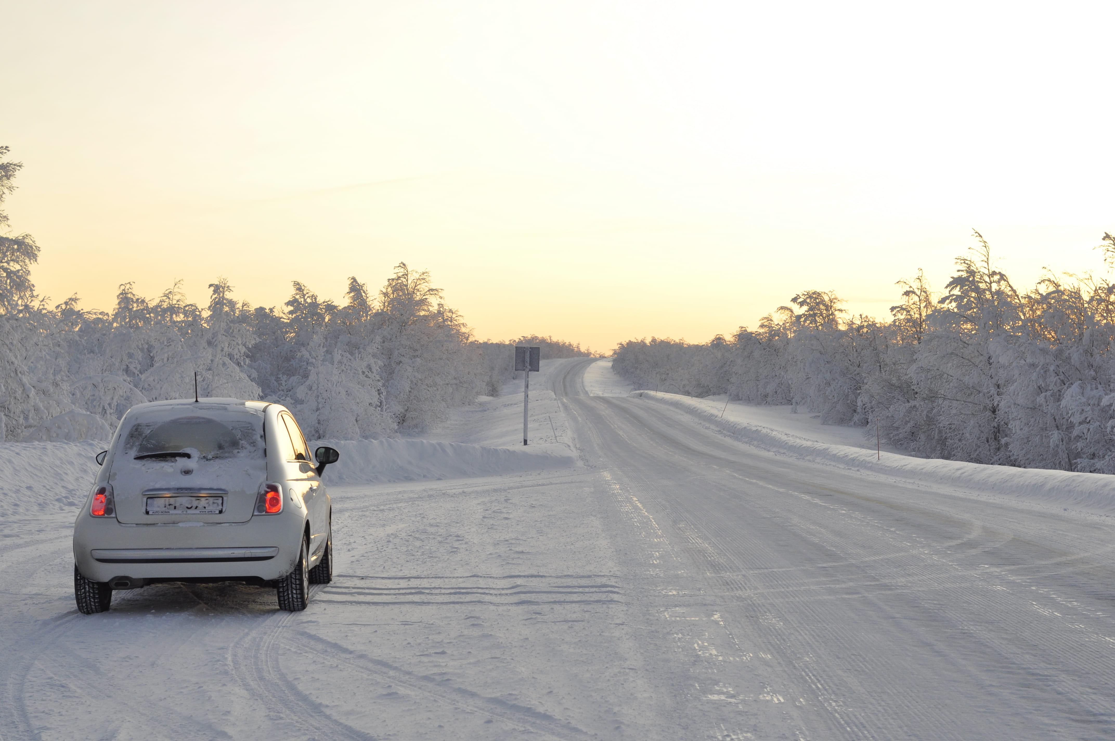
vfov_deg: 18.1
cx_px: 558
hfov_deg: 27.0
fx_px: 2320
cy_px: 370
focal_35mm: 75
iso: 400
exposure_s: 1/400
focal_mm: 50
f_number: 5.6
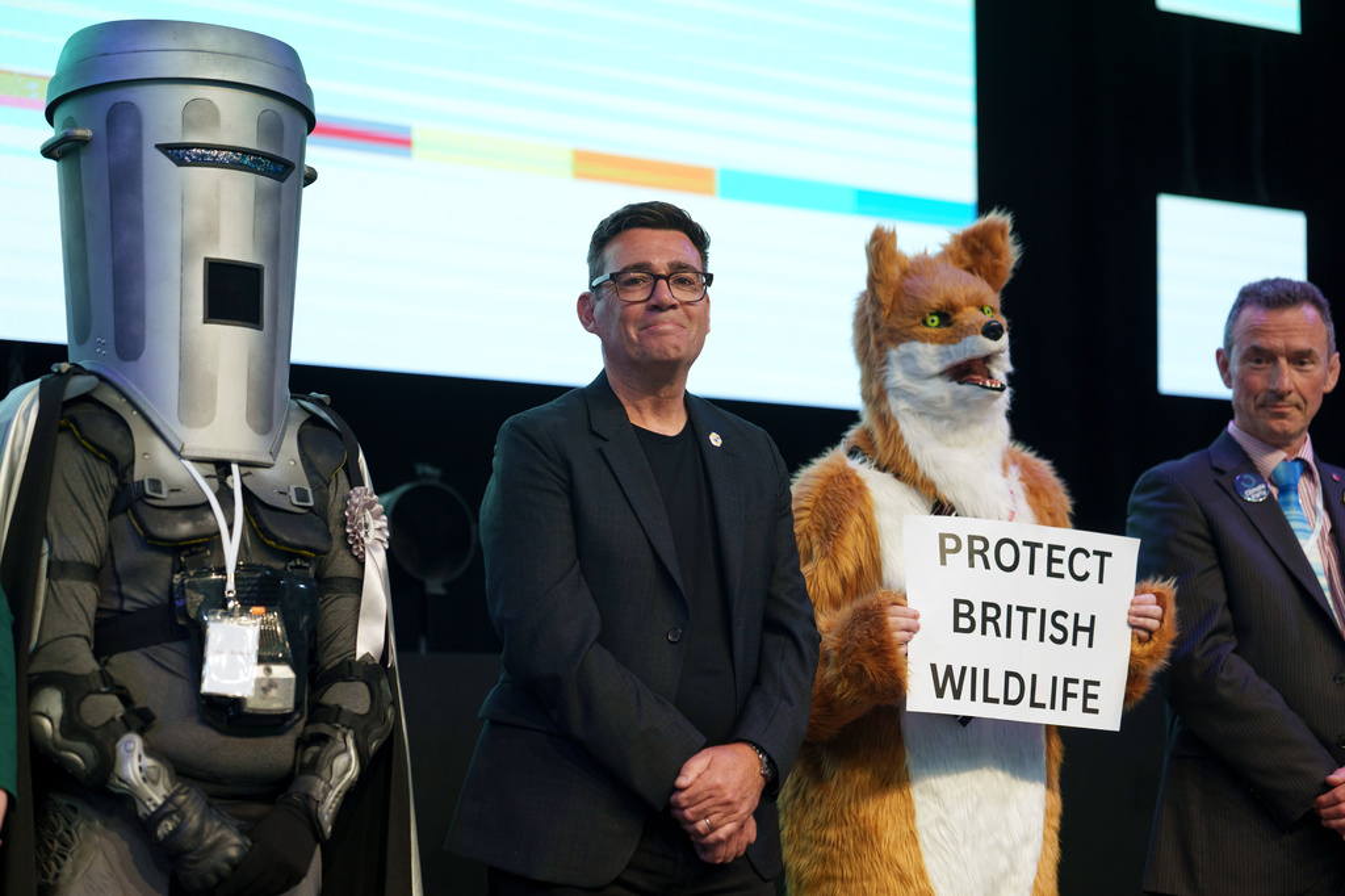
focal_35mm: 73
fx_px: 2726
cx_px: 672
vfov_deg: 18.7
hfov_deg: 27.7
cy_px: 448
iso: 1250
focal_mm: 73
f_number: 2
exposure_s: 1/320
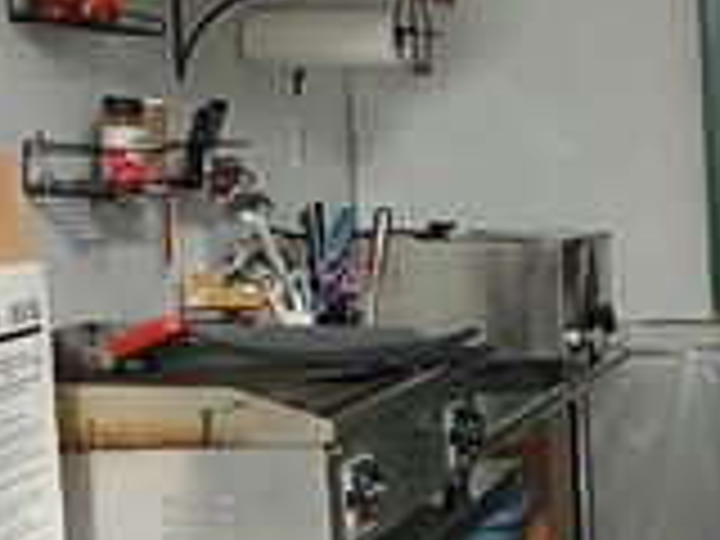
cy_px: 454
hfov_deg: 17.9
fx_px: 2080
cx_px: 1026
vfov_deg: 14.7
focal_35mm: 100
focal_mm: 4.6
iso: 250
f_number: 2
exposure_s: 1/60
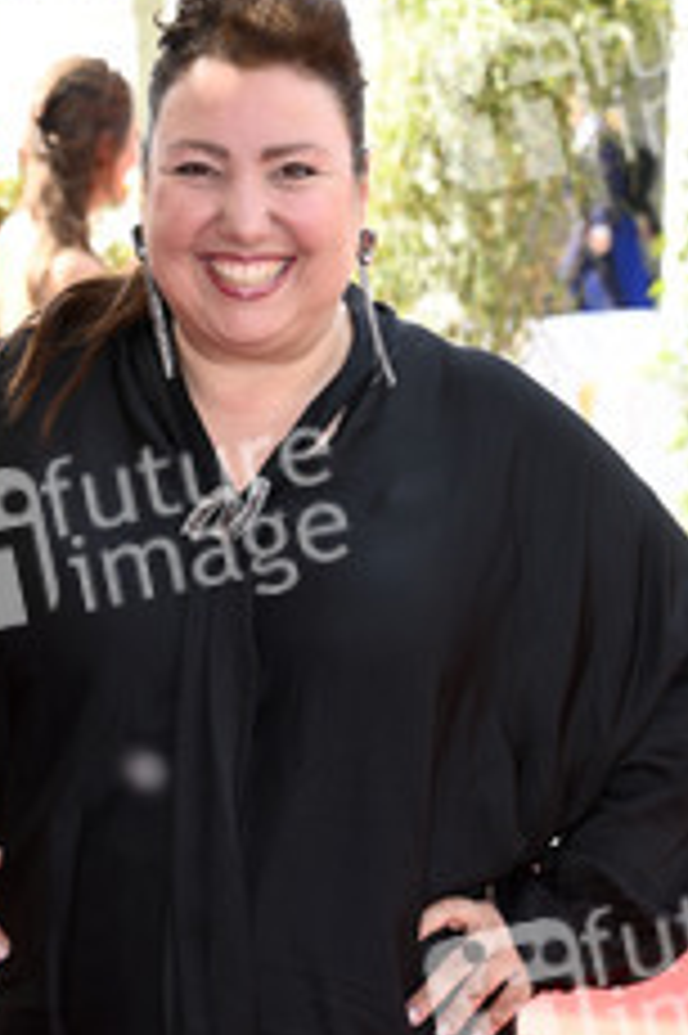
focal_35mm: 148
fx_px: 4249
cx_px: 247
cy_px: 760
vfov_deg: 13.8
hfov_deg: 9.3
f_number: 6.3
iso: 500
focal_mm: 85
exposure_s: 1/250
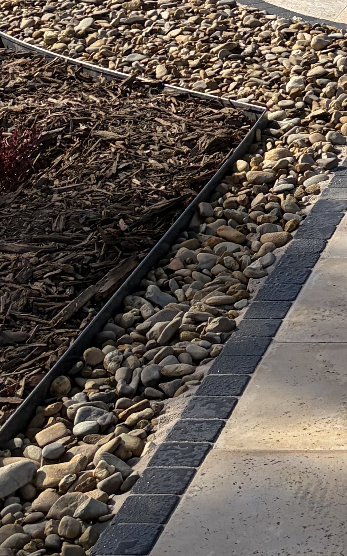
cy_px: -182
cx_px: 725
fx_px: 1696
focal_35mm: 112
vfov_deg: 17.4
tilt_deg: -8.4
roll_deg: -0.5
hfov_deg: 10.6
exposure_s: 1/3831
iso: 50
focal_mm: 5.96
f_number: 1.6
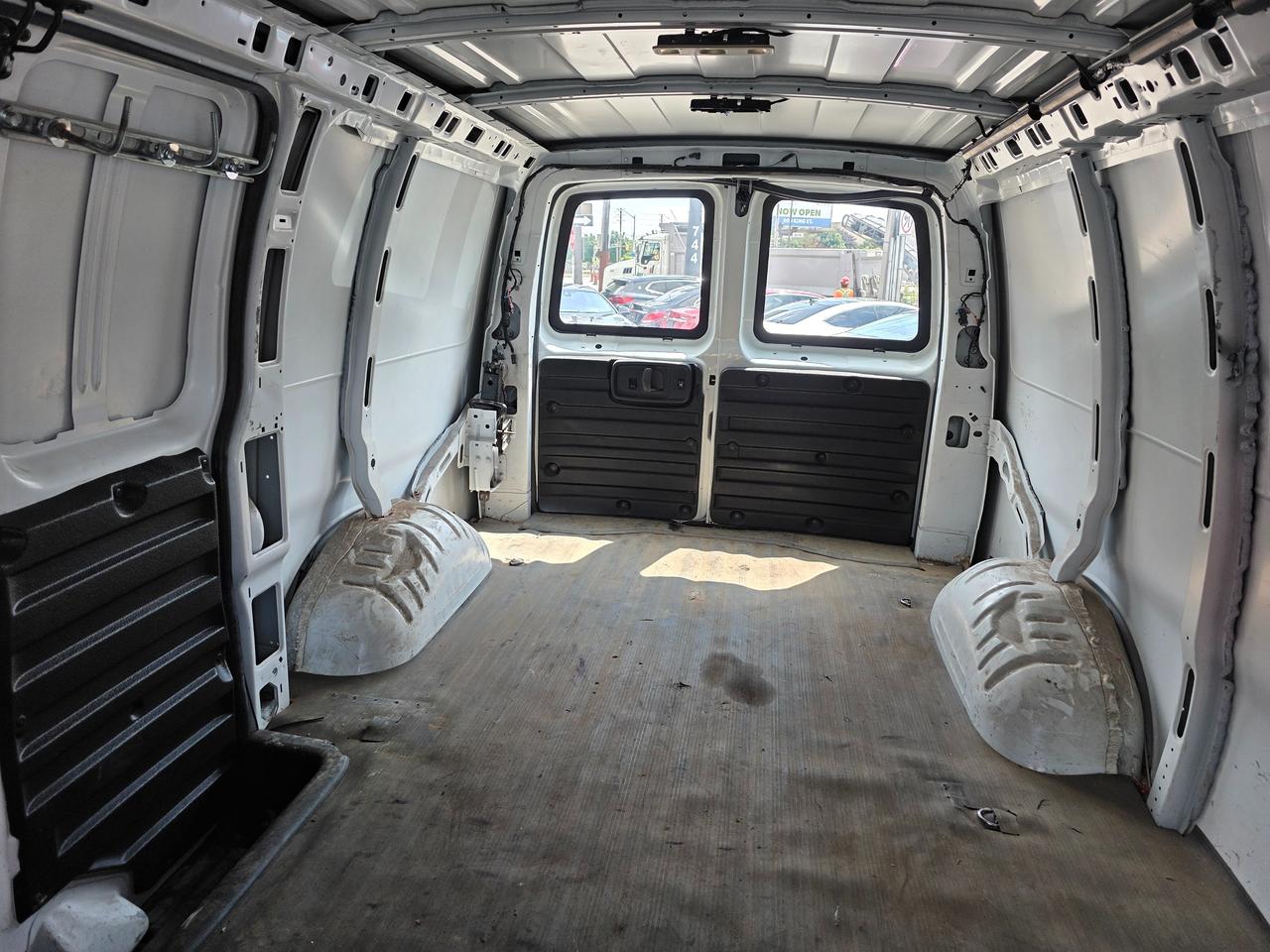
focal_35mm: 23
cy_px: 476
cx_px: 635
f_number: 1.7
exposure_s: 1/180
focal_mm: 6.3
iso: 32
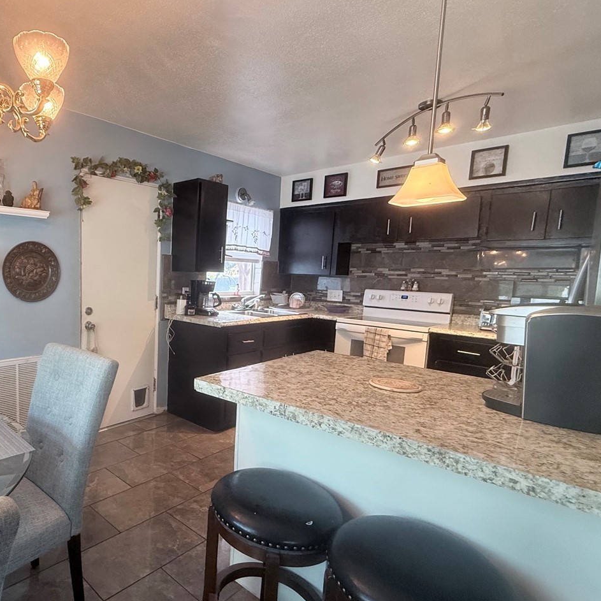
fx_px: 412
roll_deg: -1.3
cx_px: 157
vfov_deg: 72.1
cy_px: 315
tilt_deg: -6.1
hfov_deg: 67.9
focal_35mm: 21
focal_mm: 2.22
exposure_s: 1/120
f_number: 2.2
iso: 320
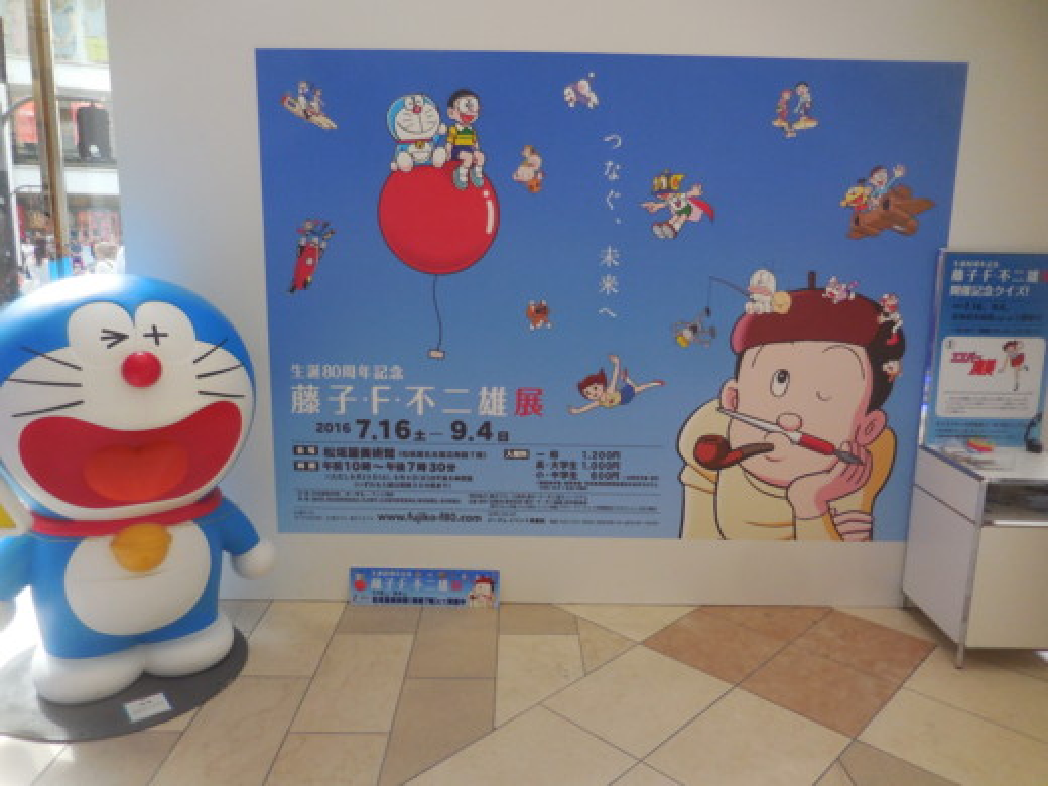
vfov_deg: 54.9
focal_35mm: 25
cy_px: 393
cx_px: 524
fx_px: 757
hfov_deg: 69.4
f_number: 3.3
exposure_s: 1/250
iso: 250
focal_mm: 4.5
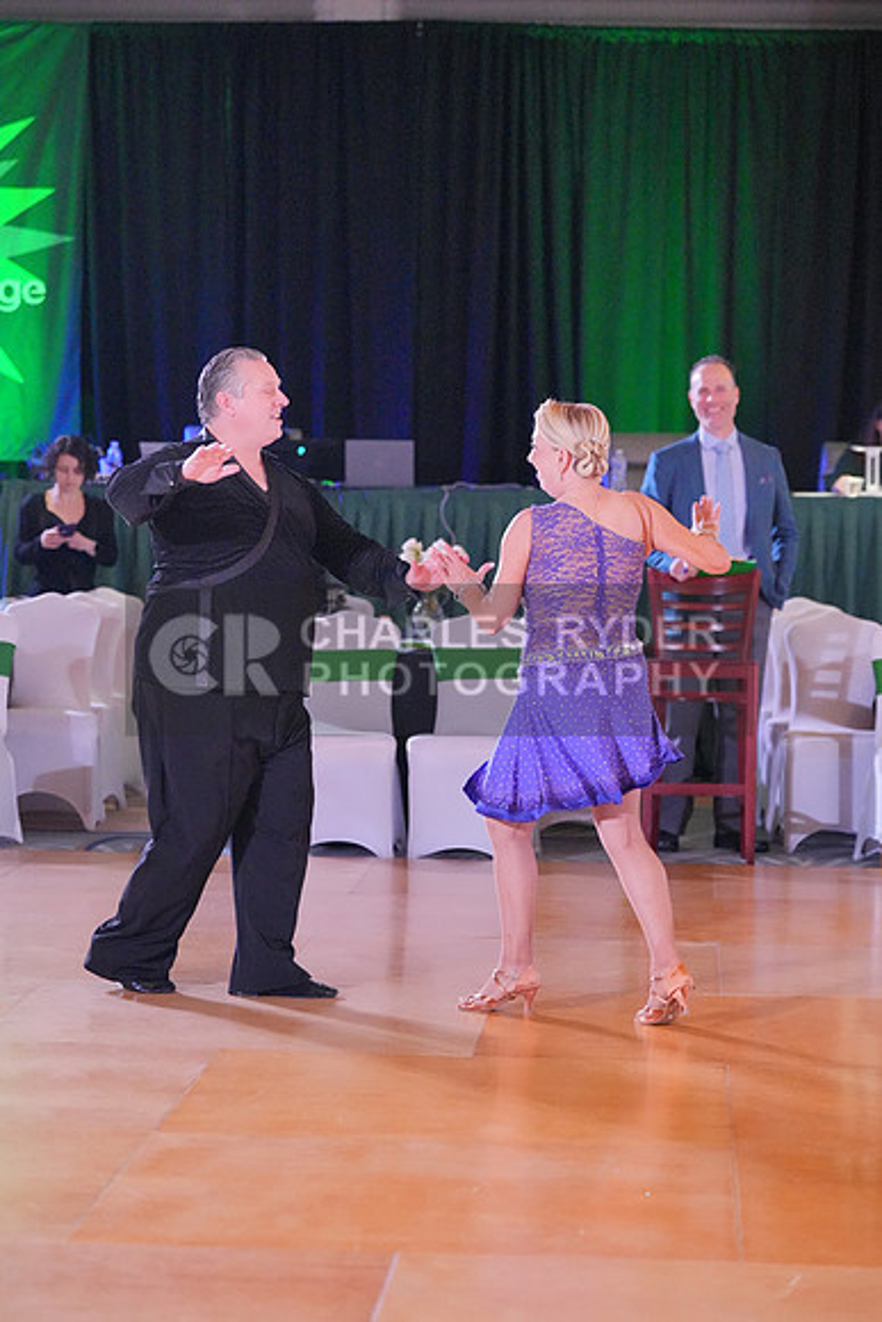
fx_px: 3783
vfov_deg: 19.8
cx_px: 441
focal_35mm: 103
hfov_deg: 13.3
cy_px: 661
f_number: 3.5
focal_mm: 103
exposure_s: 1/500
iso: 10000
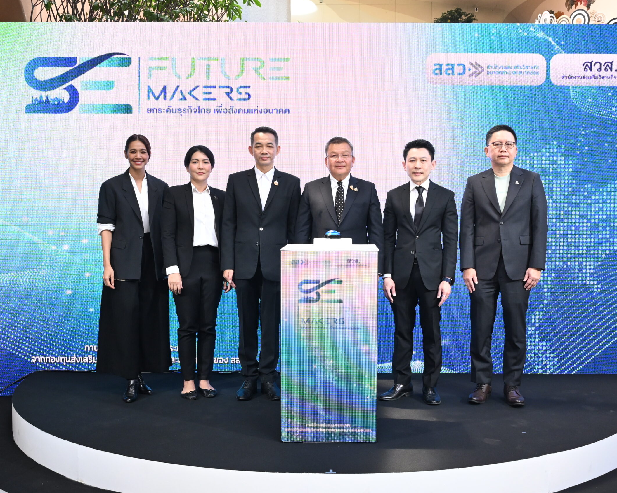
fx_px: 749
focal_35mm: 41
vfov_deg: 36.5
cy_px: 244
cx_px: 331
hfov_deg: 44.8
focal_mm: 24
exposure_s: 1/200
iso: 2000
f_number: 5.6
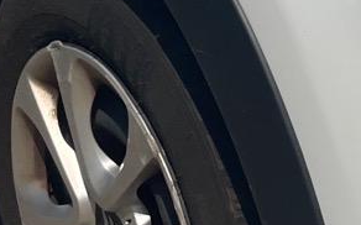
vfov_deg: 7.6
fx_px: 1671
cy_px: -115
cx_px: 485
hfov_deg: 11.9
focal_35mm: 170
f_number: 1.6
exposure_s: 1/9804
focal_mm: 4.2
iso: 32
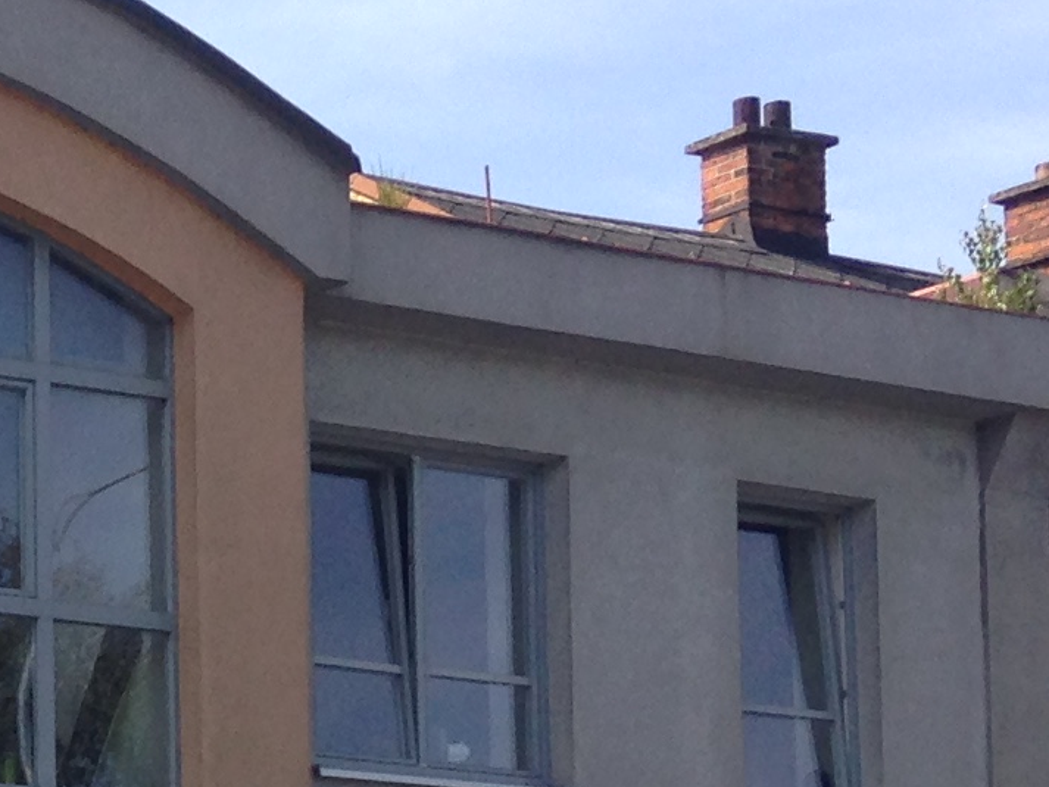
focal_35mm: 151
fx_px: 4577
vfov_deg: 9.6
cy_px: 1089
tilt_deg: +4.9
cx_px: -809
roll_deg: +2.2
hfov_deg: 12.1
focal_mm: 4.12
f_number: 2.4
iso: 50
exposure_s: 1/775
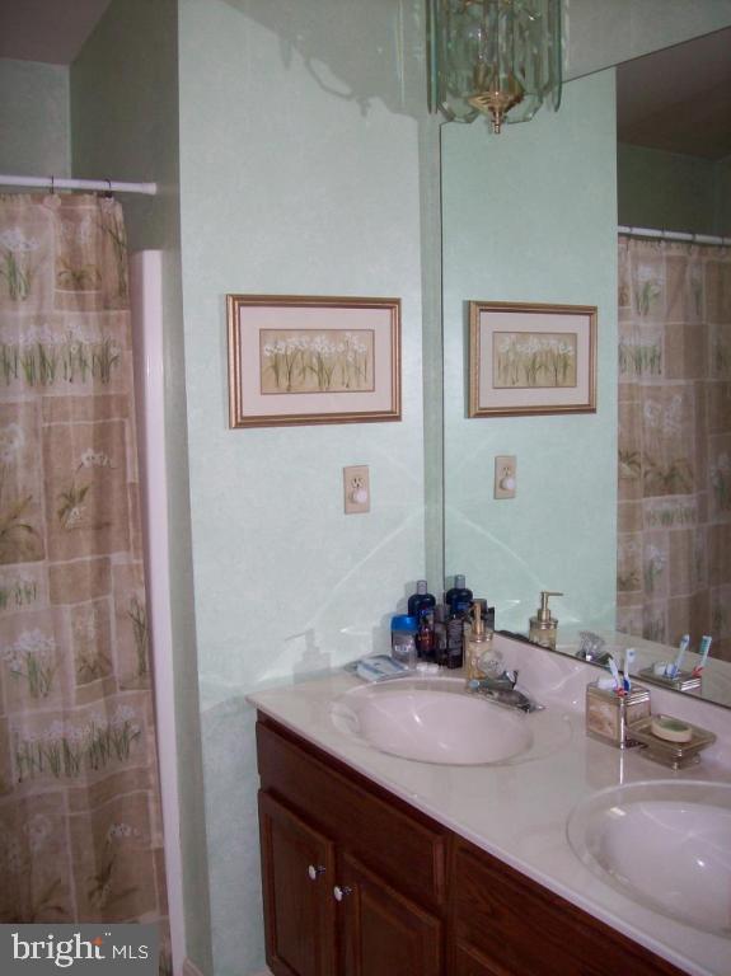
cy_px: 488
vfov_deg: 51.4
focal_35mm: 36
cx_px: 366
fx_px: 1015
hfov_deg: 39.6
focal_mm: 6
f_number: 2.7
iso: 80
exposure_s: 1/64
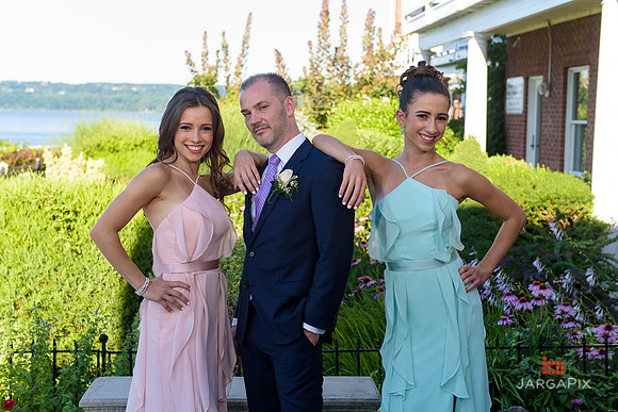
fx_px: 996
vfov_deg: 23.4
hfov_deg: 34.5
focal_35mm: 58
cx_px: 309
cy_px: 206
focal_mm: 58
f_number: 4
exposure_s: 1/250
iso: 200
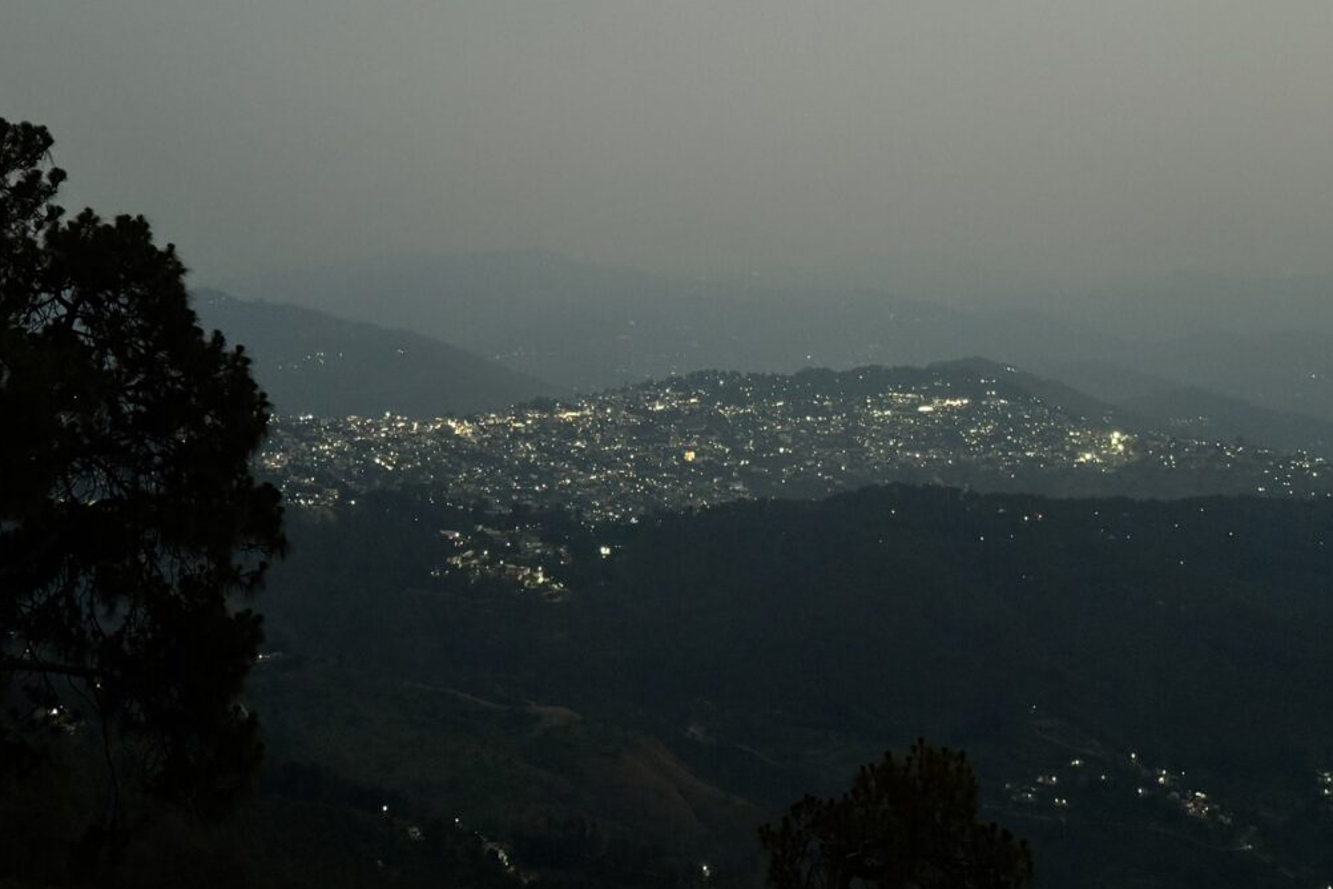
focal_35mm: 51
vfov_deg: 26.5
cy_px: 479
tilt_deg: -5.6
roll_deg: -0.8
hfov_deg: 38.9
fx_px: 1888
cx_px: 676
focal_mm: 6.76
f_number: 1.78
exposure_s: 1/30
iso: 800
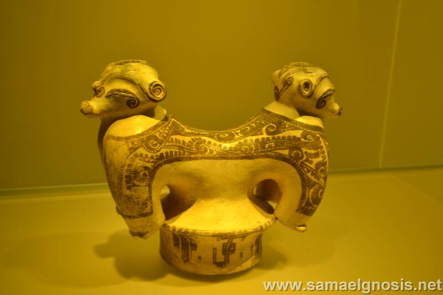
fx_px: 554
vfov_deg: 29.9
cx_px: 222
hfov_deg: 43.6
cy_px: 148
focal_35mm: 45
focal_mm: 30
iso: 100
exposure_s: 1/8
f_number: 4.5
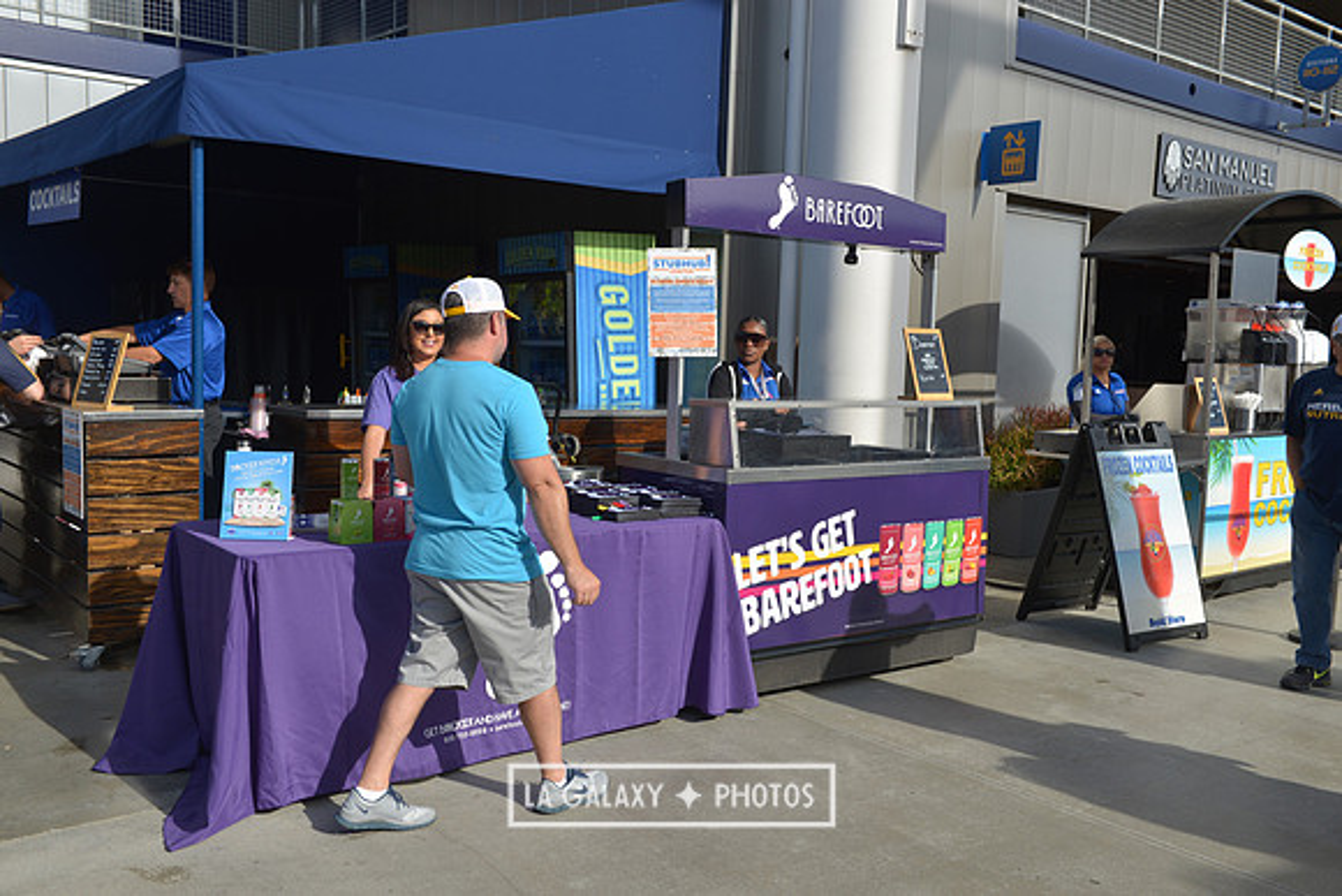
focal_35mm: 32
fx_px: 1193
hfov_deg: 58.7
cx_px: 671
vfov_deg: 41.1
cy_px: 448
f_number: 10
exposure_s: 1/400
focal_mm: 32
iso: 200
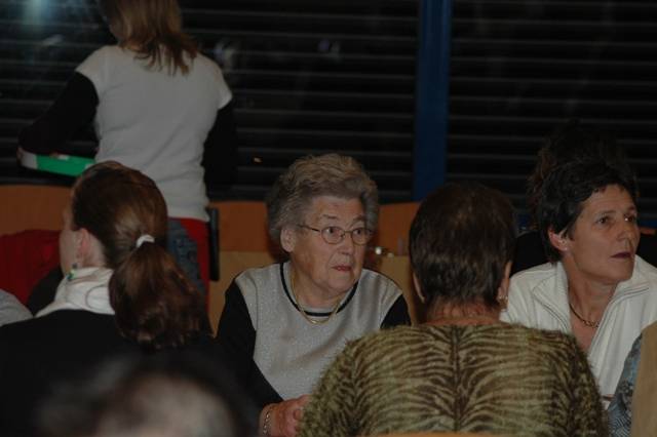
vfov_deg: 6.8
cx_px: 328
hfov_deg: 10.2
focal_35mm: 202
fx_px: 3694
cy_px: 218
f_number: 5
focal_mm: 135
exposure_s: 1/60
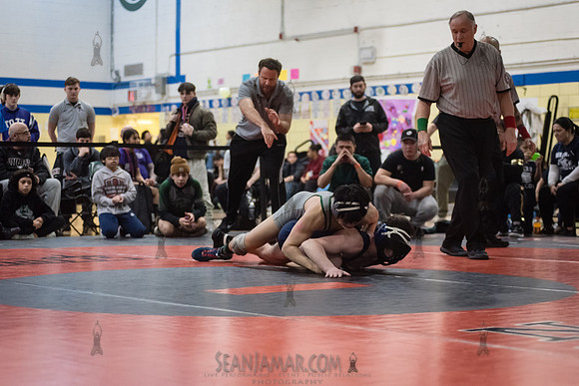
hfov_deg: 25.4
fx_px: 1287
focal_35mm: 80
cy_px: 193
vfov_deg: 17.1
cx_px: 290
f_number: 3.5
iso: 8000
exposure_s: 1/500
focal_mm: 80
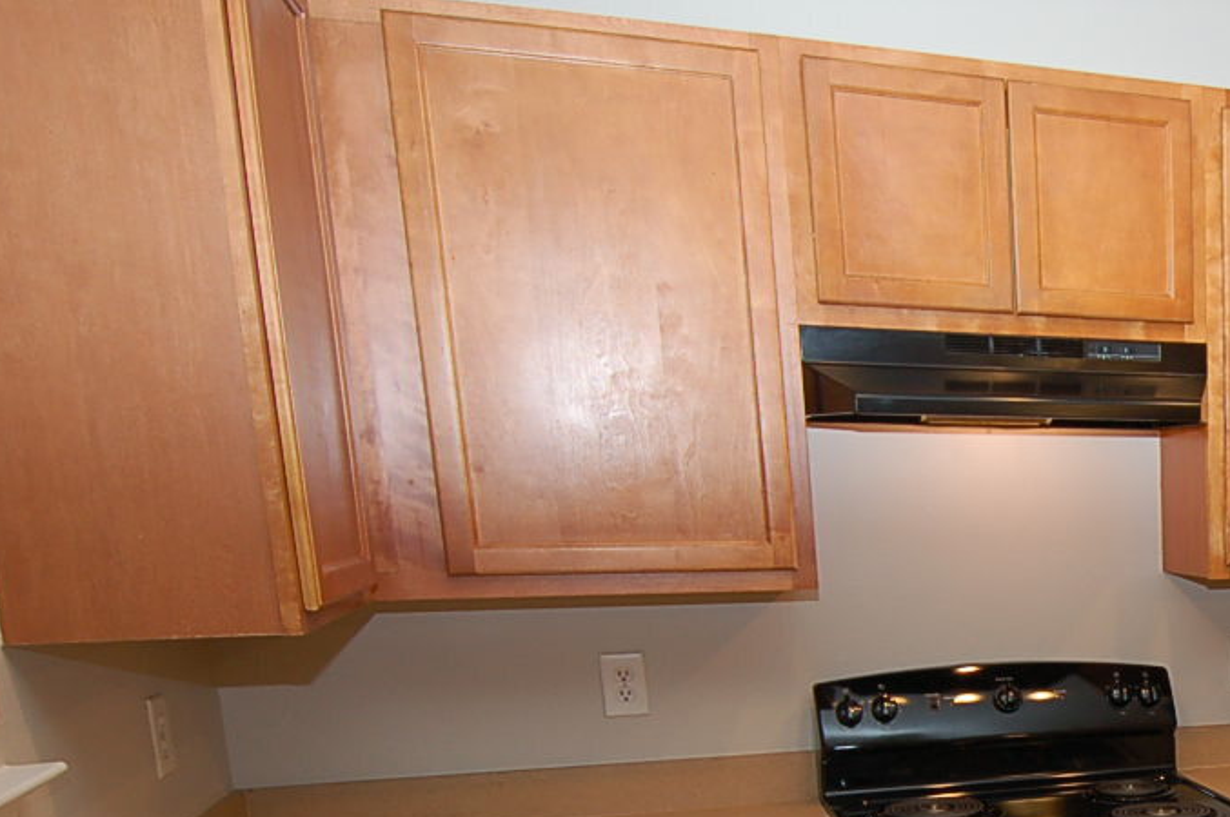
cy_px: 804
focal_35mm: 40
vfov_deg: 31.1
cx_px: 1270
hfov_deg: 41.3
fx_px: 1365
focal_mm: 12
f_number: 4
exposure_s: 1/60
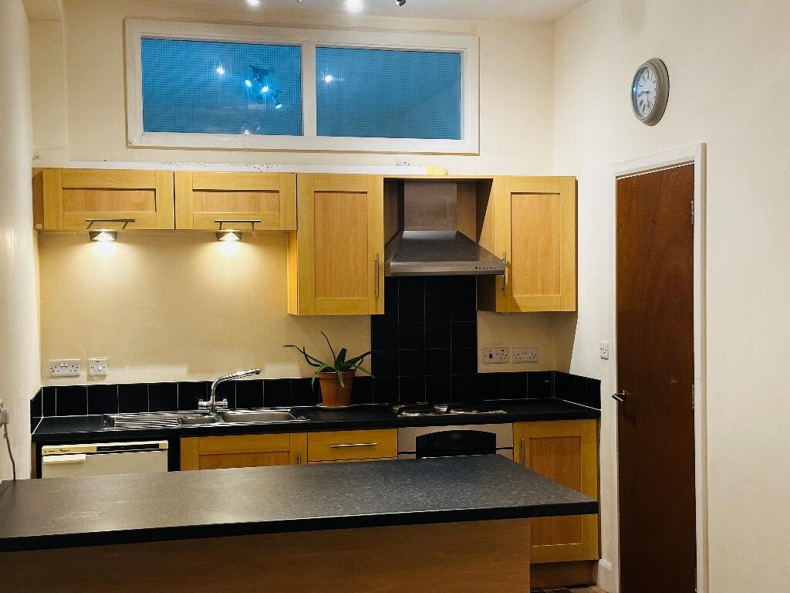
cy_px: 296
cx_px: 395
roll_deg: +0.7
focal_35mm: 48
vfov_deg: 30.3
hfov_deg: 39.7
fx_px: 1095
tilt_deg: -0.8
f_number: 1.78
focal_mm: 6.86
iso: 250
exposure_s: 1/50
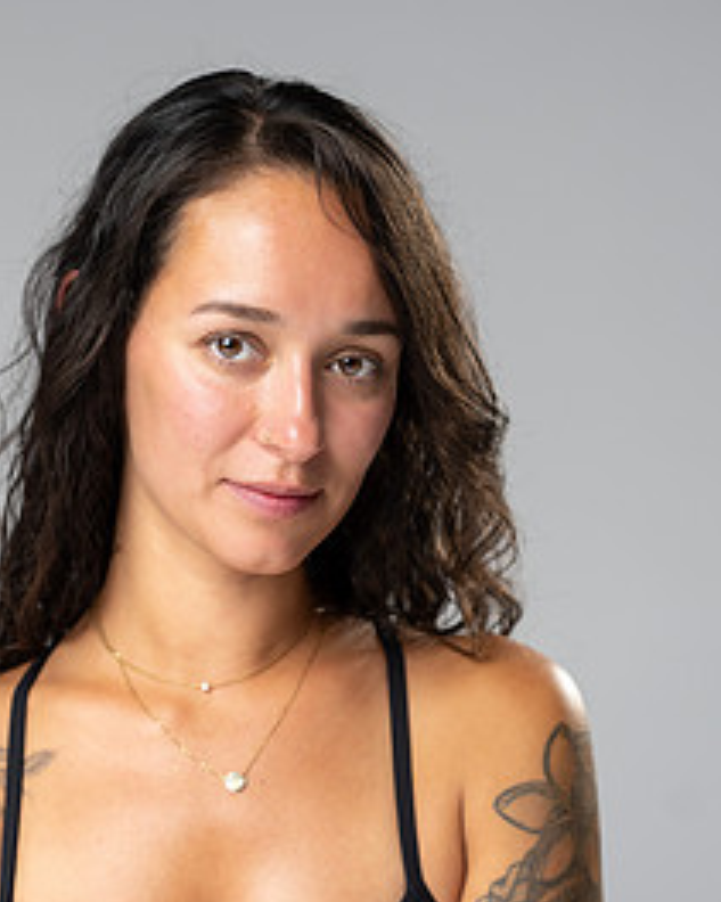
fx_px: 3630
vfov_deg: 14.1
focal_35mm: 136
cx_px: 318
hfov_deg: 11.3
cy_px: 721
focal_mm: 85
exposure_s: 1/160
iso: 200
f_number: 3.2
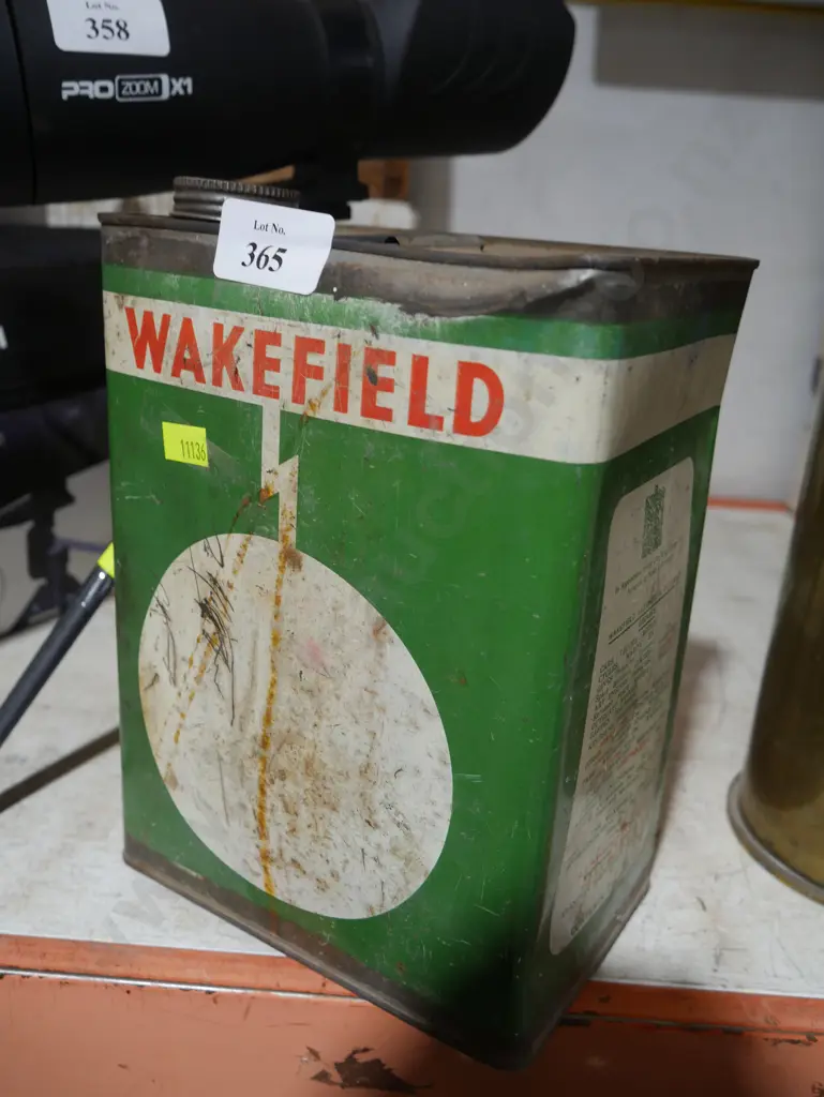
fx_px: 951
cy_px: 548
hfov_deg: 46.8
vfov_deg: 59.9
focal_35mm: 30
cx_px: 412
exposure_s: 1/60
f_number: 3.6
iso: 320
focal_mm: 15
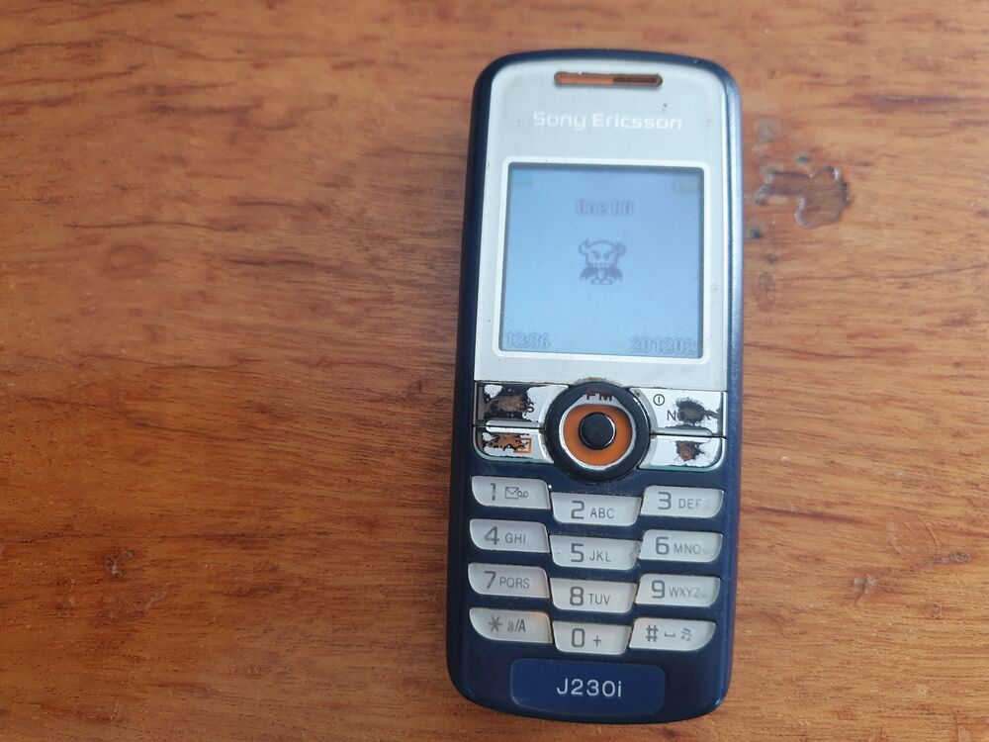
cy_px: 371
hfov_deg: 67.3
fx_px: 743
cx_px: 494
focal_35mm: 26
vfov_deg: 53.1
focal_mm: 4.32
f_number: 1.5
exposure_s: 1/105
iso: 50
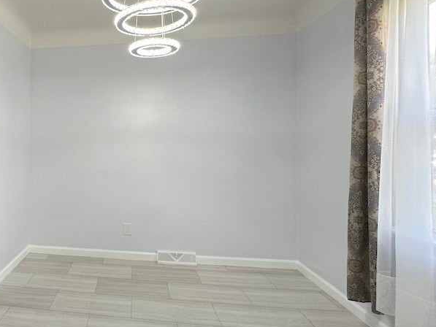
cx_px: 85
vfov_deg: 56.7
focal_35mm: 24
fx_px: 302
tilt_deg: +0.1
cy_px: 144
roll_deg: -0.5
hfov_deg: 64.9
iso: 100
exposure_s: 1/120
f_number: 2.2
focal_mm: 2.22
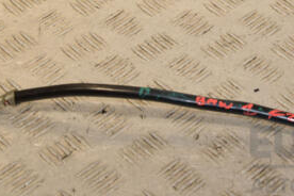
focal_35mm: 114
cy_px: 0
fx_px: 932
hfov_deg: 17.8
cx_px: 230
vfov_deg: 11.9
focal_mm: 35
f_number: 8
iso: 800
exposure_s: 1/200
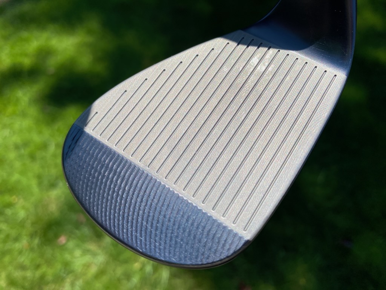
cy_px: 145
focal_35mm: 25
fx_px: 279
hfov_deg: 69.4
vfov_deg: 54.9
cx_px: 193
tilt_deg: -52.9
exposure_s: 1/3610
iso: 32
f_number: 1.8
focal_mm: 4.25
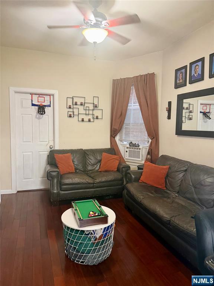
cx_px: 107
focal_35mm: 24
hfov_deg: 56.8
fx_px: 198
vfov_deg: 71.6
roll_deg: -1.4
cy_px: 143
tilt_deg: -4.6
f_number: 1.78
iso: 500
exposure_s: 1/60
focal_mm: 6.76
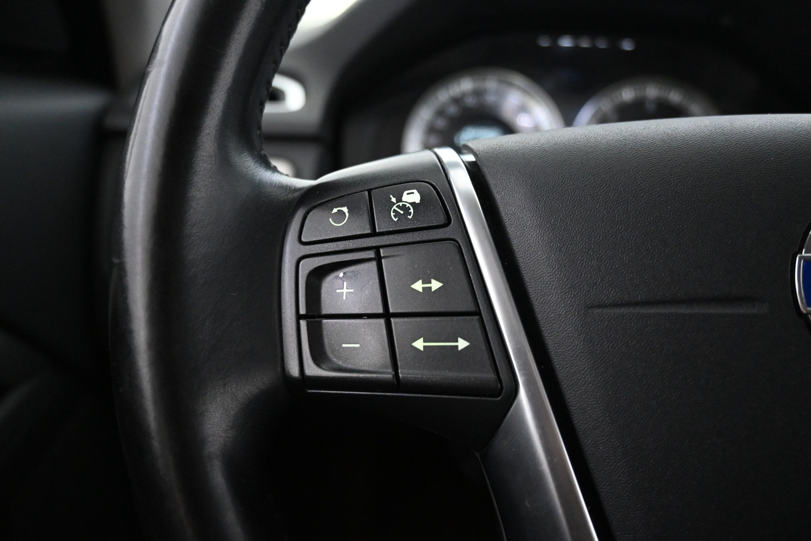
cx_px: 406
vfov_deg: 46.8
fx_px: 625
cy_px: 270
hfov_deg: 65.9
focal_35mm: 28
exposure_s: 1/30
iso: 5000
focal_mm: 18.5
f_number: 3.8
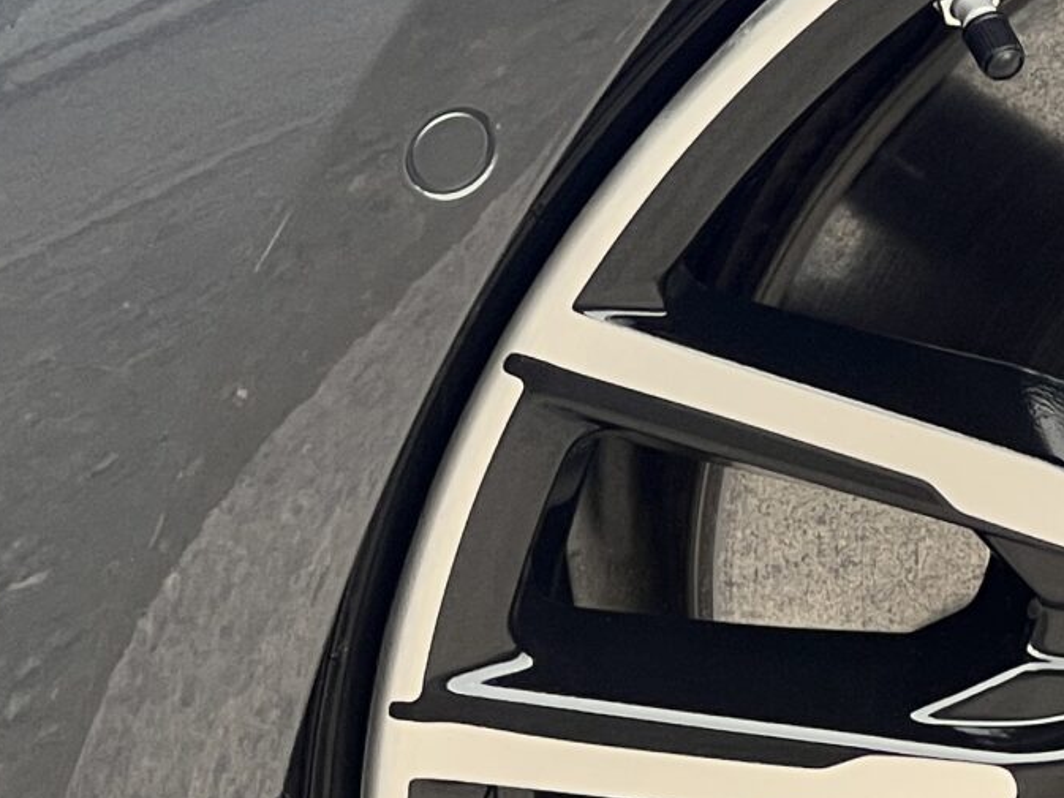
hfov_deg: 6.7
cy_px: 615
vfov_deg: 5.1
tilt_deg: -25.7
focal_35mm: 293
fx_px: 9008
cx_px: 1244
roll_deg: -1.2
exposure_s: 1/99
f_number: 2.8
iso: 50
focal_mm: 9
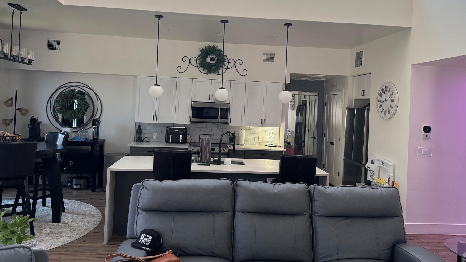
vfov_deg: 42.5
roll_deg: -1.9
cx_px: 228
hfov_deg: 69.8
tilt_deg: +2.8
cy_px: 96
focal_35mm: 27
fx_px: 334
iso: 250
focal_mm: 6.76
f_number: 1.78
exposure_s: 1/60
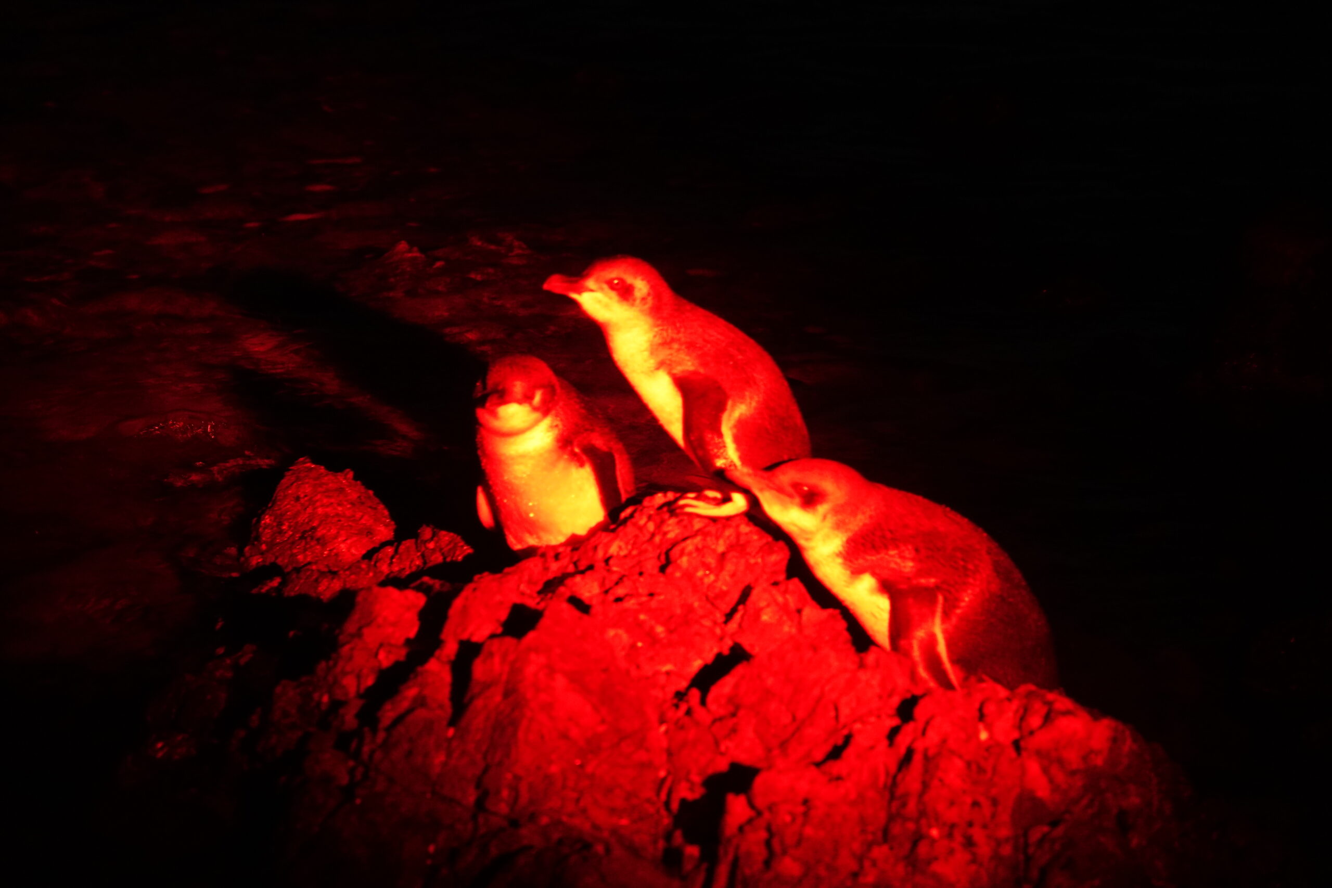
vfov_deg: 7.5
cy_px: 444
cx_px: 666
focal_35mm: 184
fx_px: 6808
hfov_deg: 11.2
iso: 800
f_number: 4
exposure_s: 1/20
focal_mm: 67.46
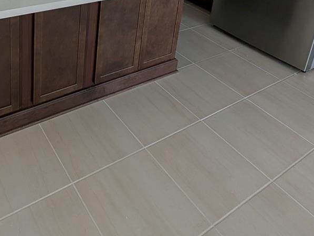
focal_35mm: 32
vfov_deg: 36.4
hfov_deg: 54.7
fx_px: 291
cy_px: -33
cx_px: 87
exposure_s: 1/51.9
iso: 100
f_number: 1.7
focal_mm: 2.02
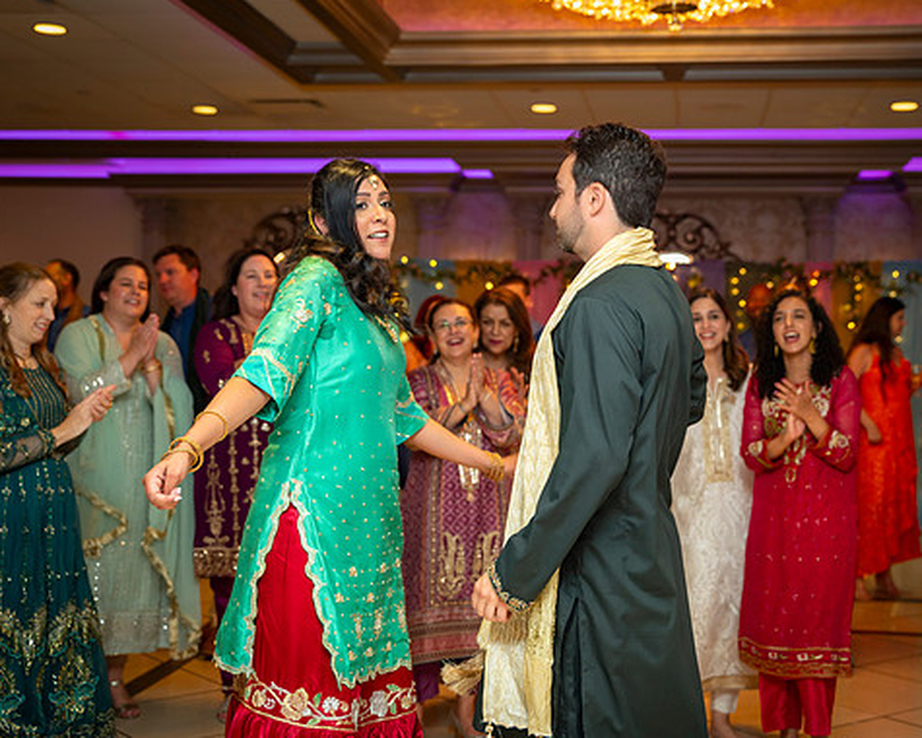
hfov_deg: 34.7
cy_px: 353
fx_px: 1474
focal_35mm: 54
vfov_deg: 28.1
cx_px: 530
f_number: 2.8
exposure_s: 1/100
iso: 1000
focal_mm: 45
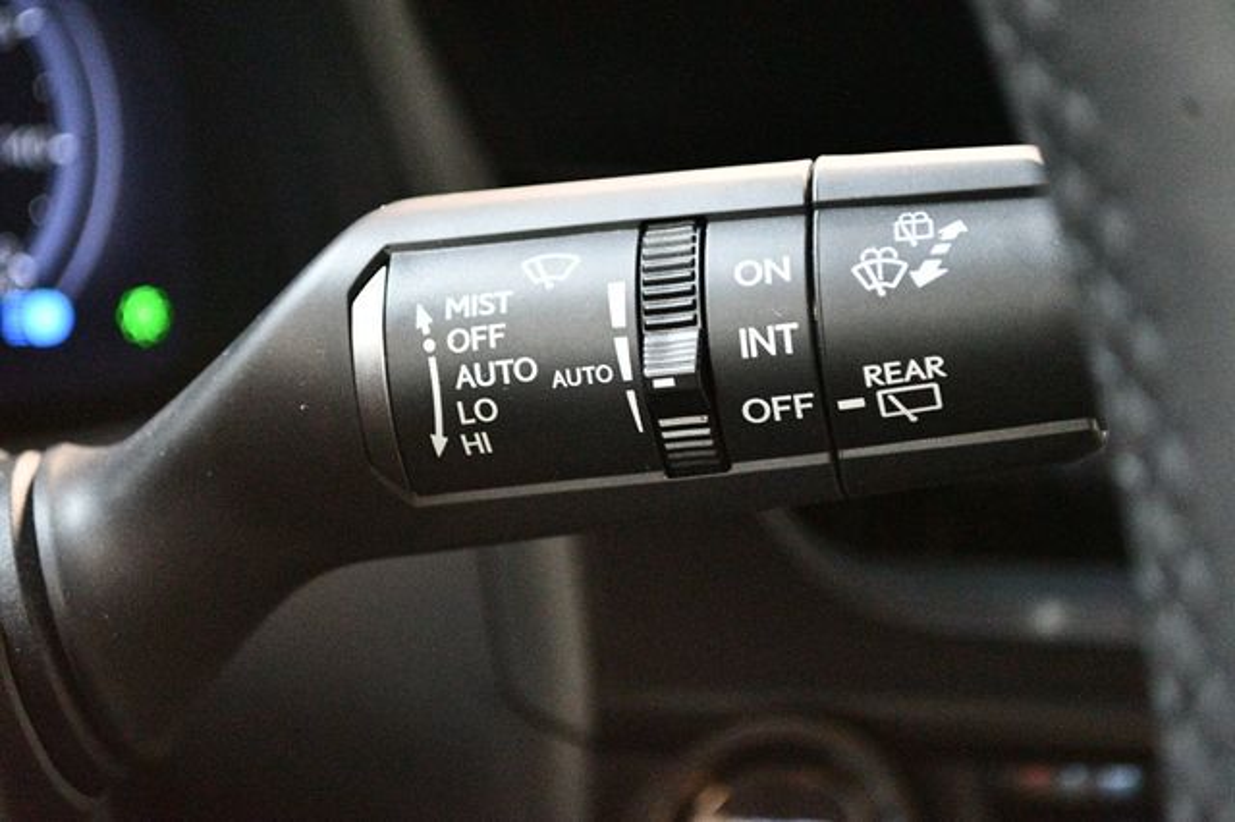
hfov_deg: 28.1
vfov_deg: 18.9
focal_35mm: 72
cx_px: 618
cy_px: 411
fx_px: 2469
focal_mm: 48
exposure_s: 1/25
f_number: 5.6
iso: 12800
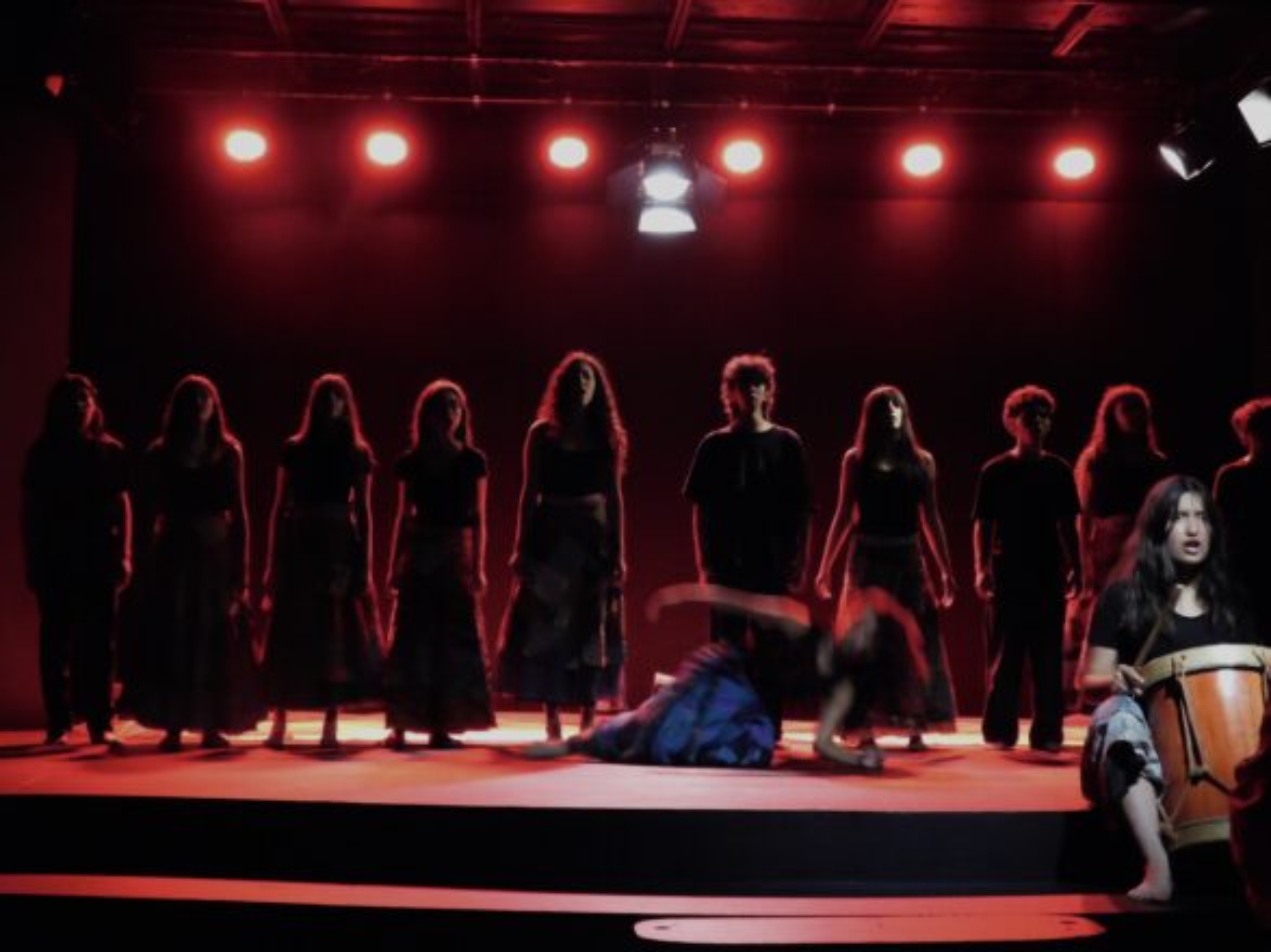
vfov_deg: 28.6
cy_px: 476
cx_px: 636
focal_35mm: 51
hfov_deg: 37.5
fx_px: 1872
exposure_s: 1/15
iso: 1600
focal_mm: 9
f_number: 3.8
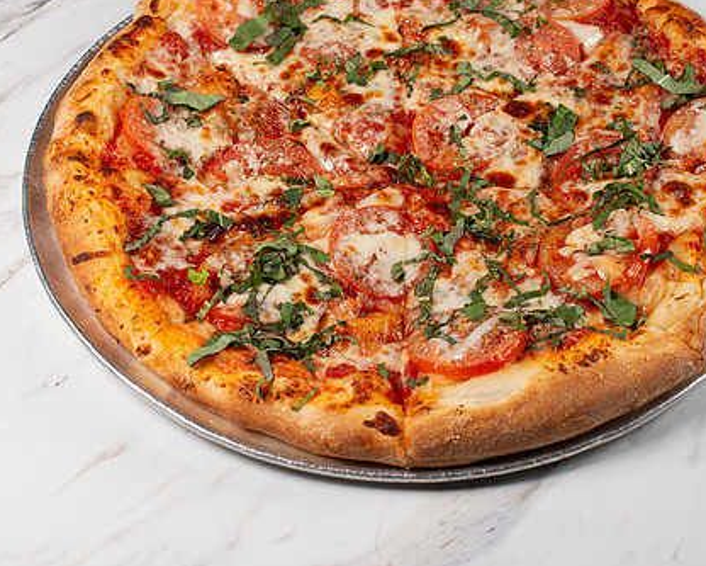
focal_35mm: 90
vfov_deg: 17.0
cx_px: 375
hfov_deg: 21.3
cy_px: 187
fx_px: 1881
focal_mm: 50
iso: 200
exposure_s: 1/125
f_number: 7.1
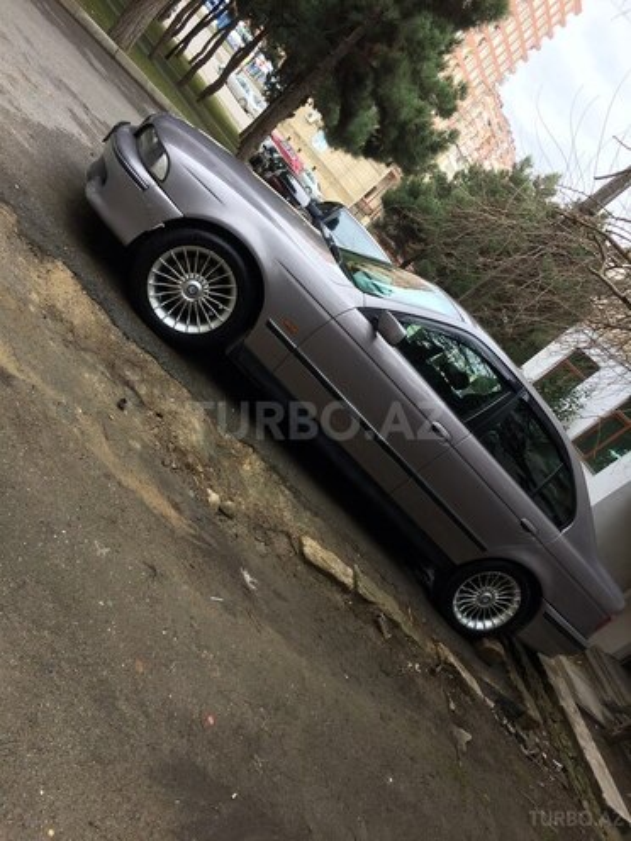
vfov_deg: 61.7
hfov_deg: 48.2
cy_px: 420
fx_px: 705
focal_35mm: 29
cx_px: 316
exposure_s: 1/261
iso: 32
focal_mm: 4.15
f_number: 2.2
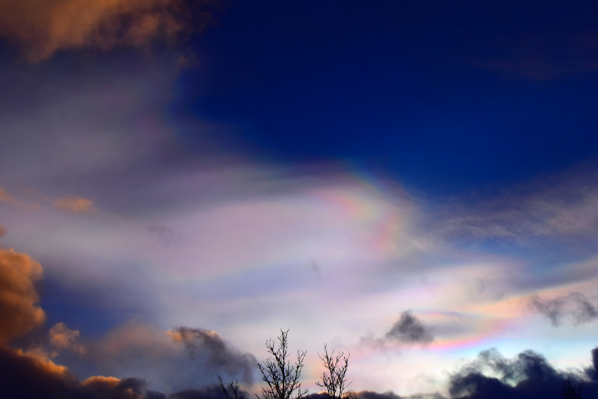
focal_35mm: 46
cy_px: 225
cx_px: 390
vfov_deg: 29.2
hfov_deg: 42.3
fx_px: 764
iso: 200
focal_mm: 20
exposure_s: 1/500
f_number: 10
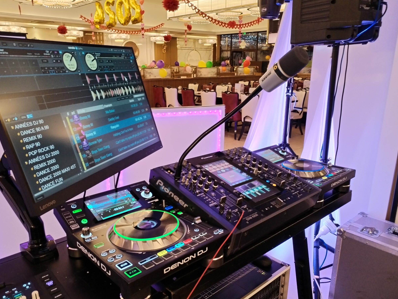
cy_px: 160
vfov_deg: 49.7
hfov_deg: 63.4
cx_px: 186
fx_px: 322
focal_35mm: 28
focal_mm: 4.75
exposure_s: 1/25
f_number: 1.8
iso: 430
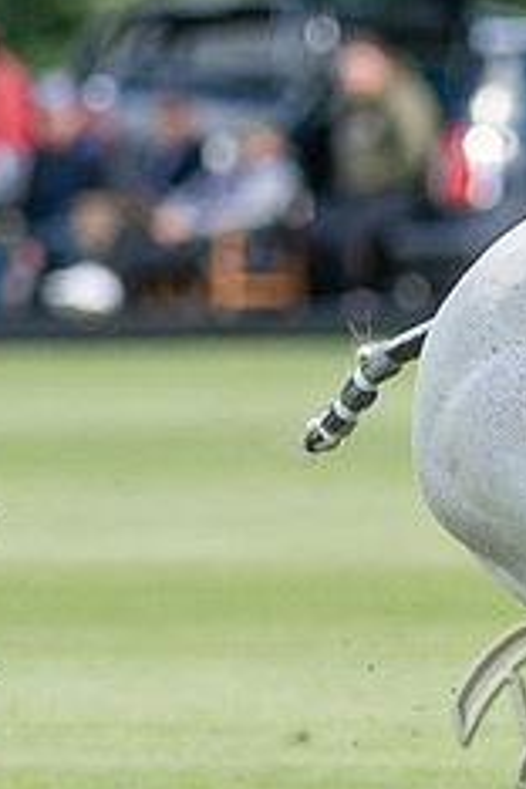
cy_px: 544
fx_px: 34012
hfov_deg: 0.9
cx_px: 700
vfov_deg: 1.3
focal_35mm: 1552
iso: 320
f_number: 2.8
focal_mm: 300
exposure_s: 1/2500
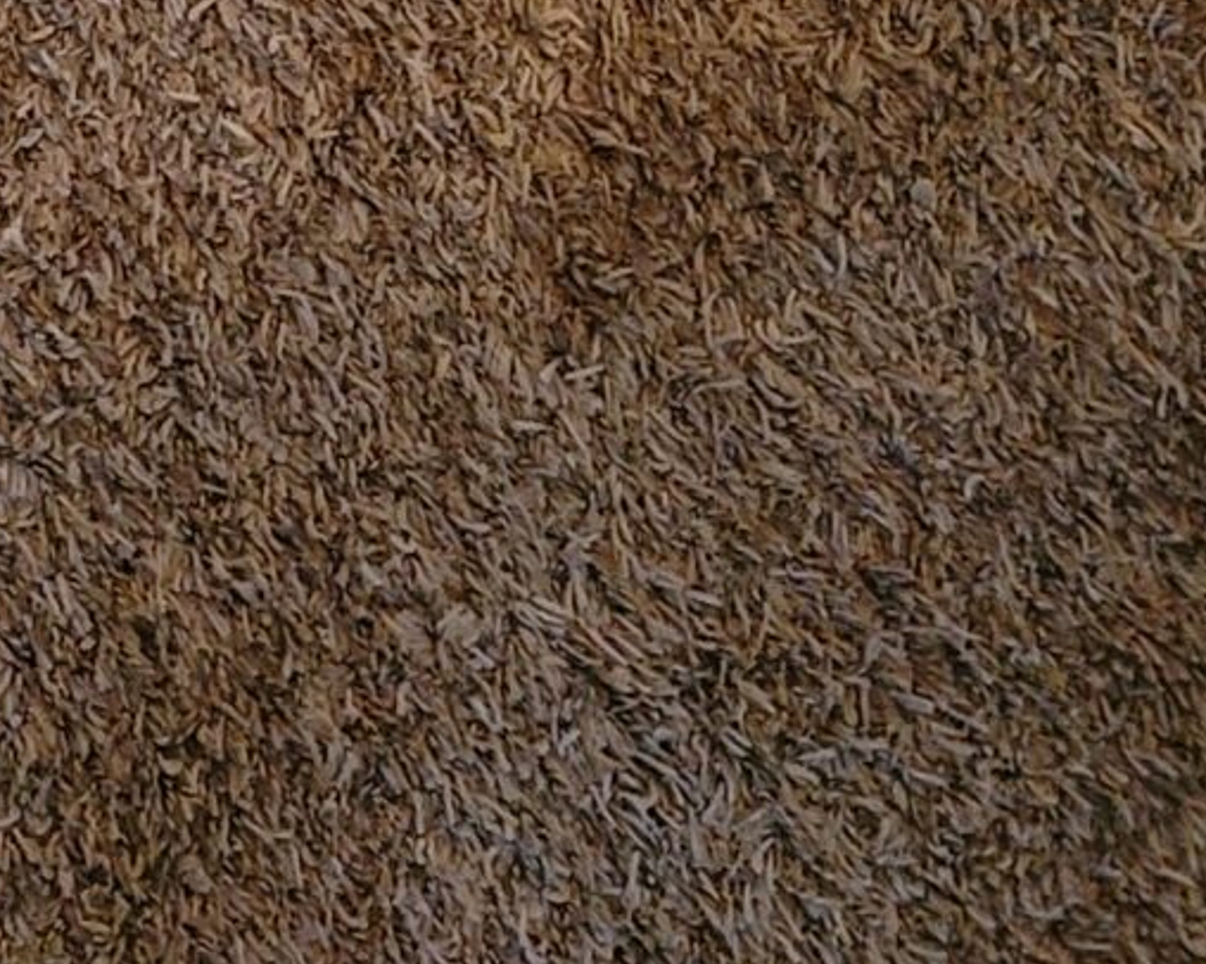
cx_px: -753
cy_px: -169
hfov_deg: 14.3
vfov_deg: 12.3
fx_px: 4389
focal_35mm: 123
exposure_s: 1/24
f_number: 1.8
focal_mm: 7
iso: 1250
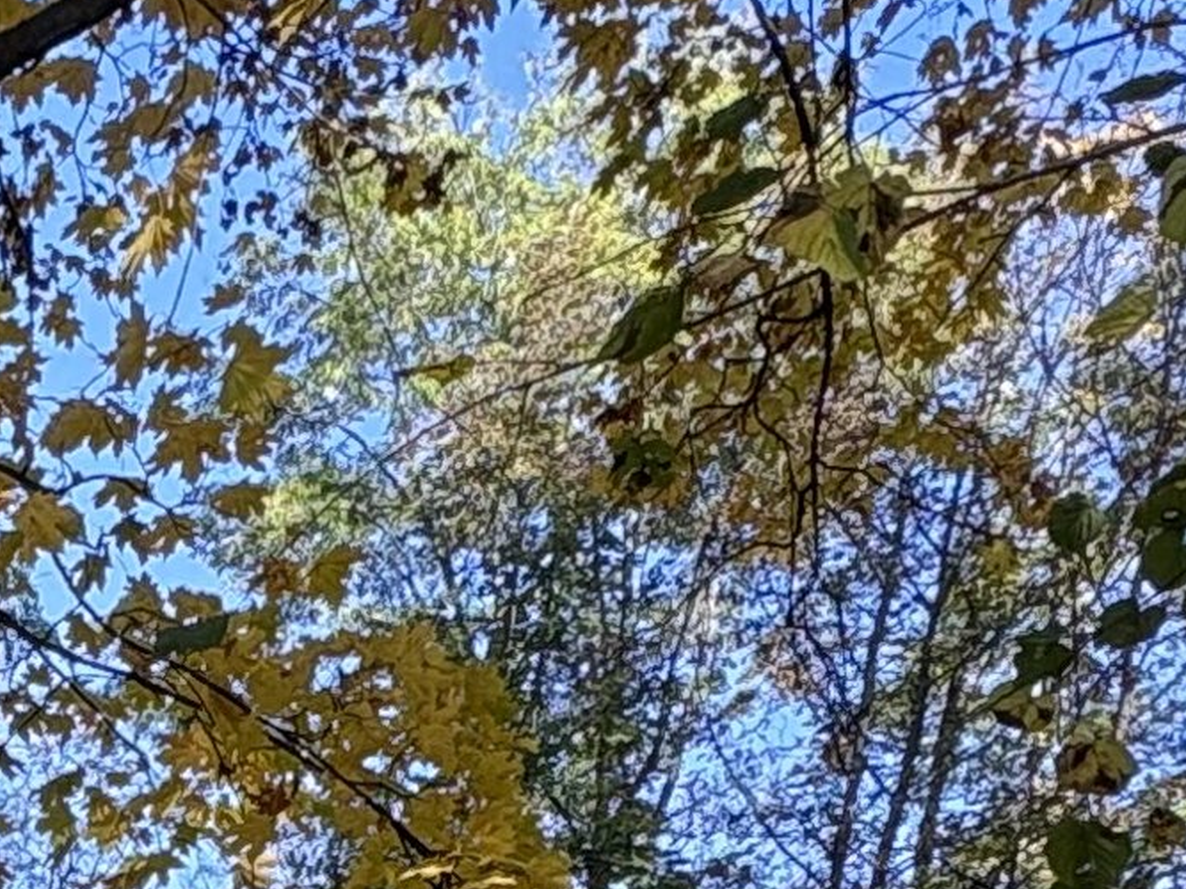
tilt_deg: -3.0
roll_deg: +1.1
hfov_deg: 20.6
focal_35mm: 84
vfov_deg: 14.5
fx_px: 2877
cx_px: -477
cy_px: 1787
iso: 64
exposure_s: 1/169
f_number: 2.2
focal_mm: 2.22
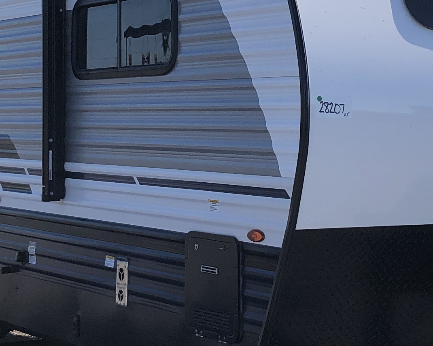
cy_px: 78
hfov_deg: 18.6
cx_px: 240
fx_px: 1320
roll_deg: -0.8
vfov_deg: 14.9
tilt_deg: -1.3
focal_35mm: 103
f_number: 1.8
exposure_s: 1/1919
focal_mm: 3.99
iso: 20
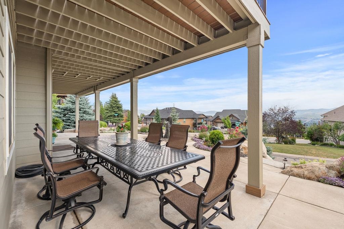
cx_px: 172
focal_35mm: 16
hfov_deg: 96.7
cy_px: 114
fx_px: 153
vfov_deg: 73.8
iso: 100
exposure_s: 1/15
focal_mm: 16
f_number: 8
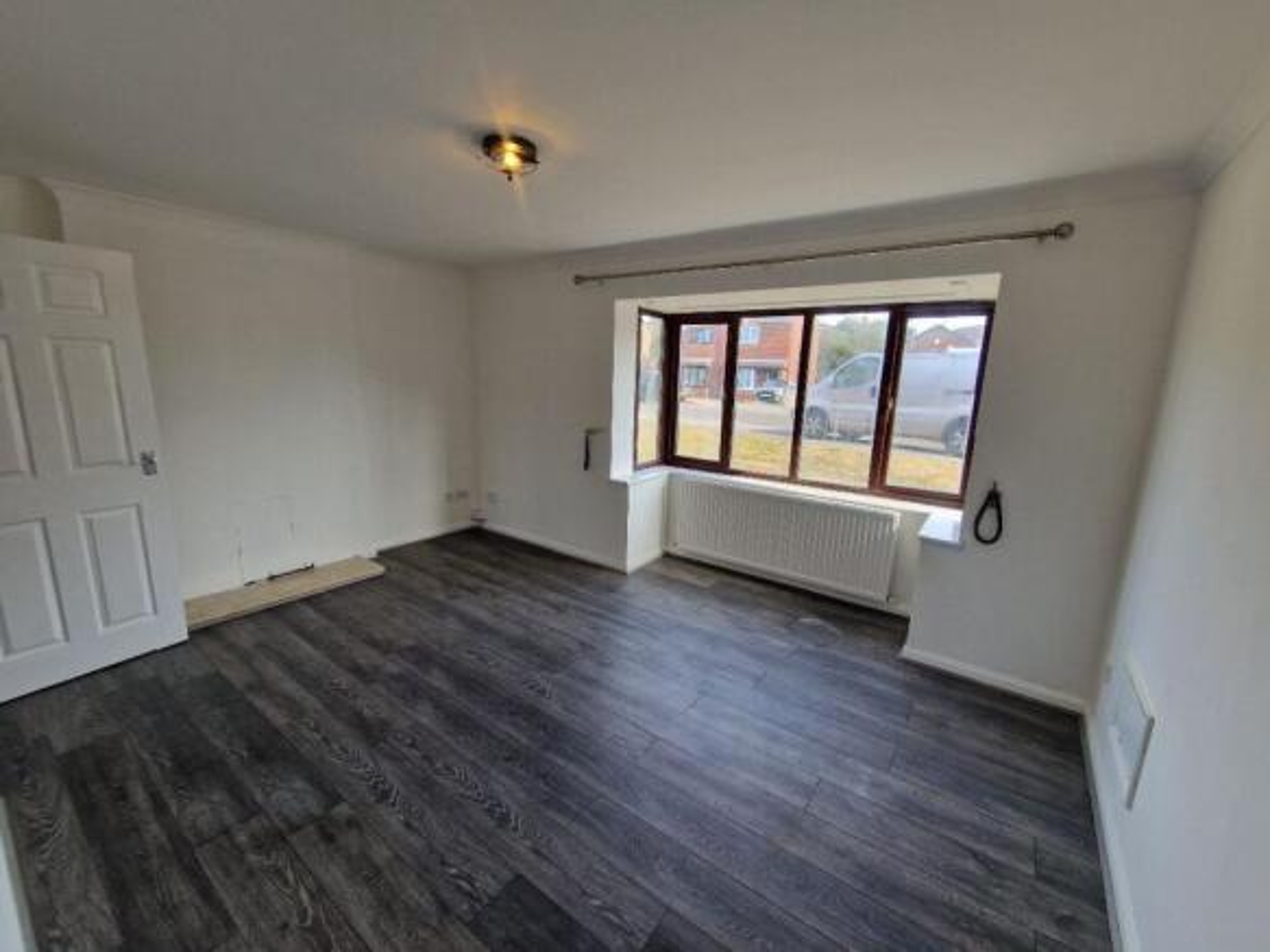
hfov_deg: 106.2
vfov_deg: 89.9
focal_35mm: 13
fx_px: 477
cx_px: 635
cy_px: 476
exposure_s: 1/113
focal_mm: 2.2
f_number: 2.2
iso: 50
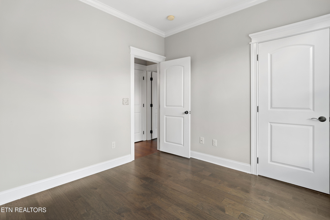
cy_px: 110
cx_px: 165
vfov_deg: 73.8
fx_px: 147
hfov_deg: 96.7
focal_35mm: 16
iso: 200
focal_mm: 16
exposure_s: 1/4
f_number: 8
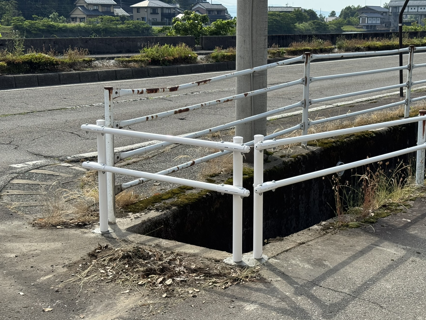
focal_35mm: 56
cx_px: 248
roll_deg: -0.6
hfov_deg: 34.3
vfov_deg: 26.1
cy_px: 154
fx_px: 689
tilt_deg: -11.0
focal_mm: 6.76
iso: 64
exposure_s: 1/2833
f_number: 1.78
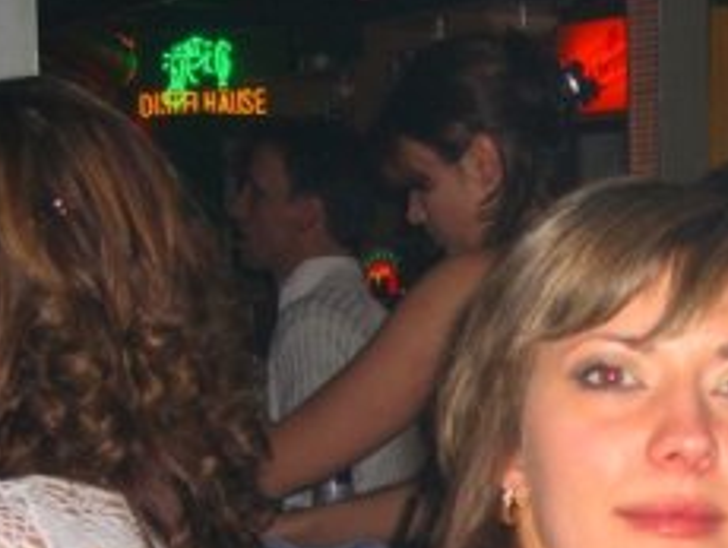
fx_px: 2084
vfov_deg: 14.8
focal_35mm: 99
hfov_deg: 19.0
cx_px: 798
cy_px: 485
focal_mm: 7.9
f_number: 2.8
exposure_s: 1/60
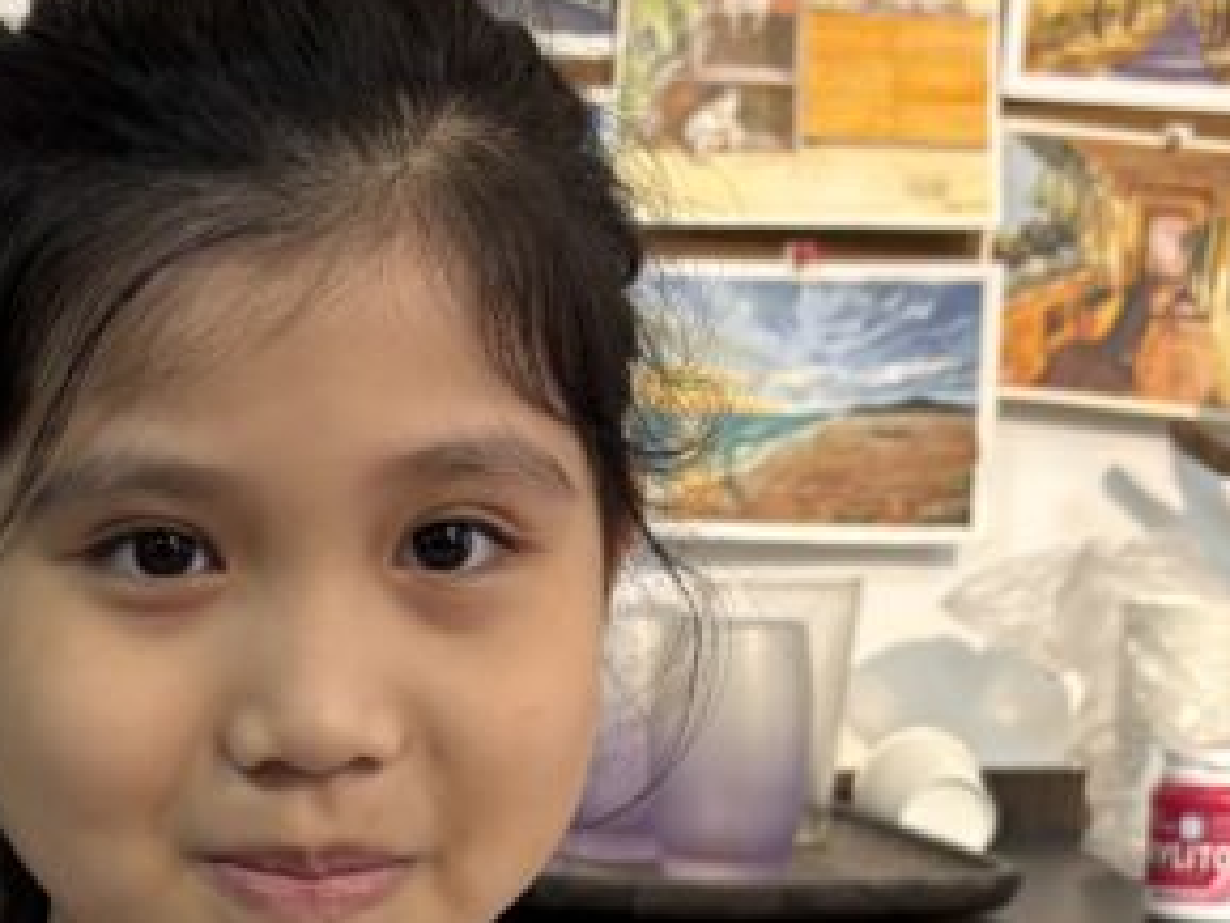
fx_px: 3199
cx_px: 196
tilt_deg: -11.0
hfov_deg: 21.4
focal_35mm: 90
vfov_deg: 15.9
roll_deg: +0.5
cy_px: 1063
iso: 64
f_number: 1.6
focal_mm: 5.96
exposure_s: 1/50
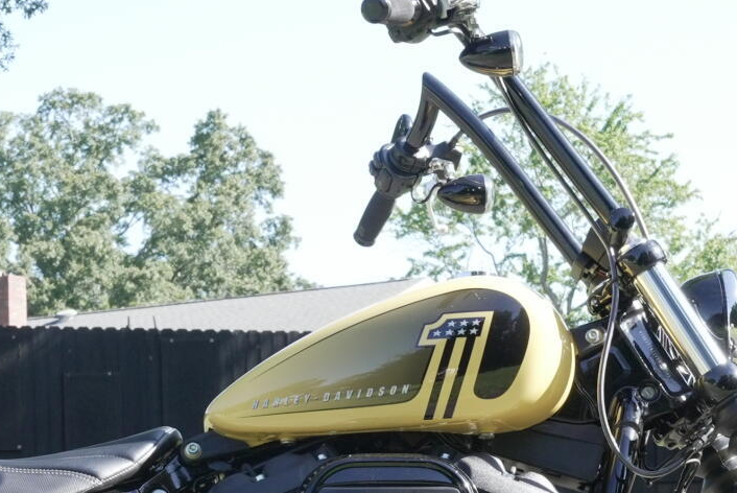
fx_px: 2485
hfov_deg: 16.9
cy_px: 471
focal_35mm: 121
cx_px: 294
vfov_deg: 11.2
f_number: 13
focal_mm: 42.8
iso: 1250
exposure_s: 1/200
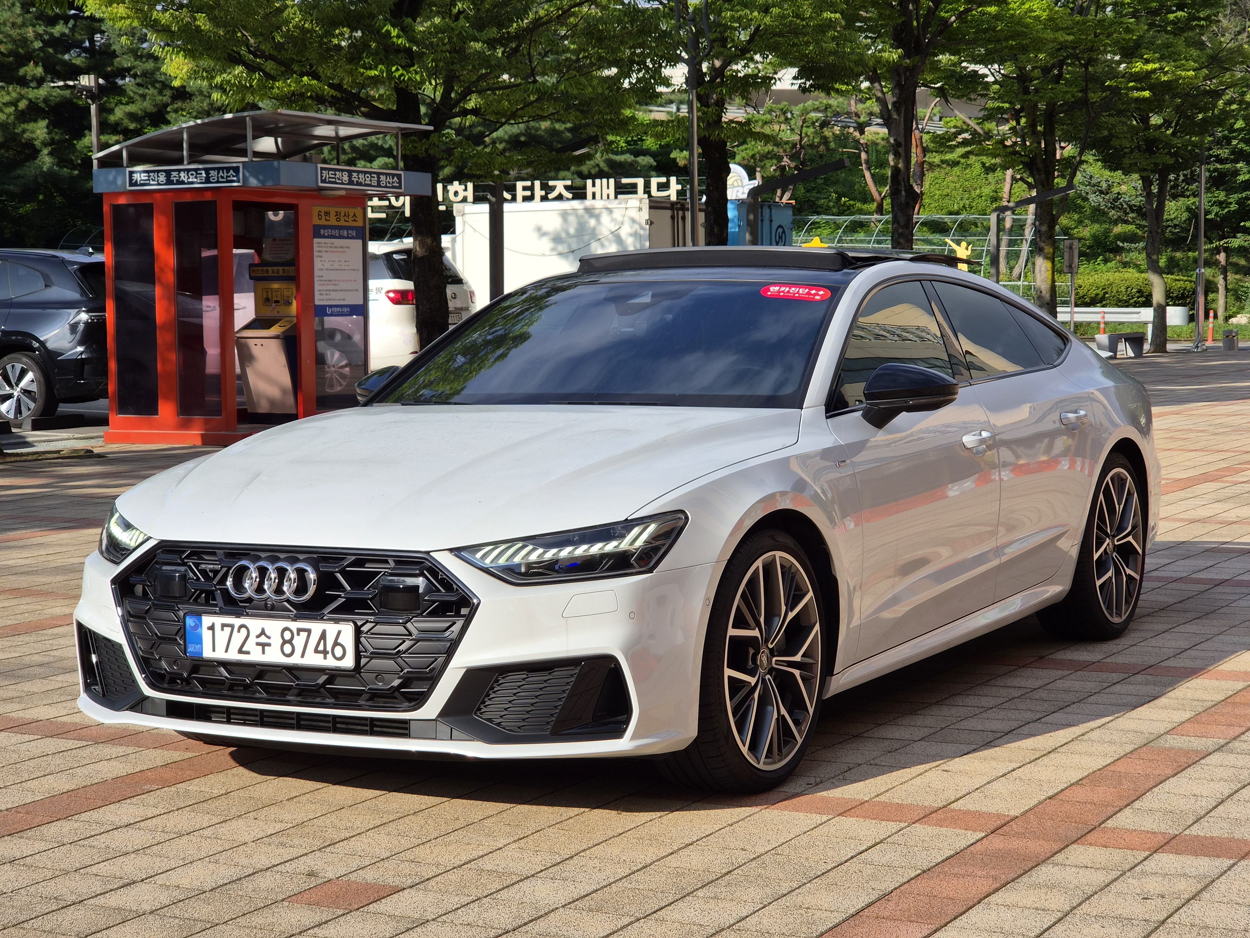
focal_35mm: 69
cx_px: 625
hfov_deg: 28.2
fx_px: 2492
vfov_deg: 21.3
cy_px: 469
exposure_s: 1/962
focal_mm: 7
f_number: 2.4
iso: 25
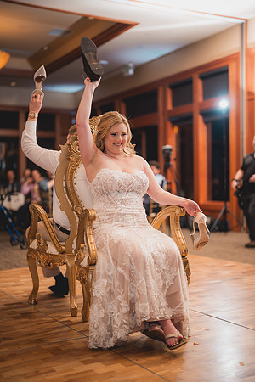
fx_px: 531
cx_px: 128
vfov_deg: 39.6
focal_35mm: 50
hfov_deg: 27.0
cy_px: 191
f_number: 1.2
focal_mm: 50
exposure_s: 1/250
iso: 200
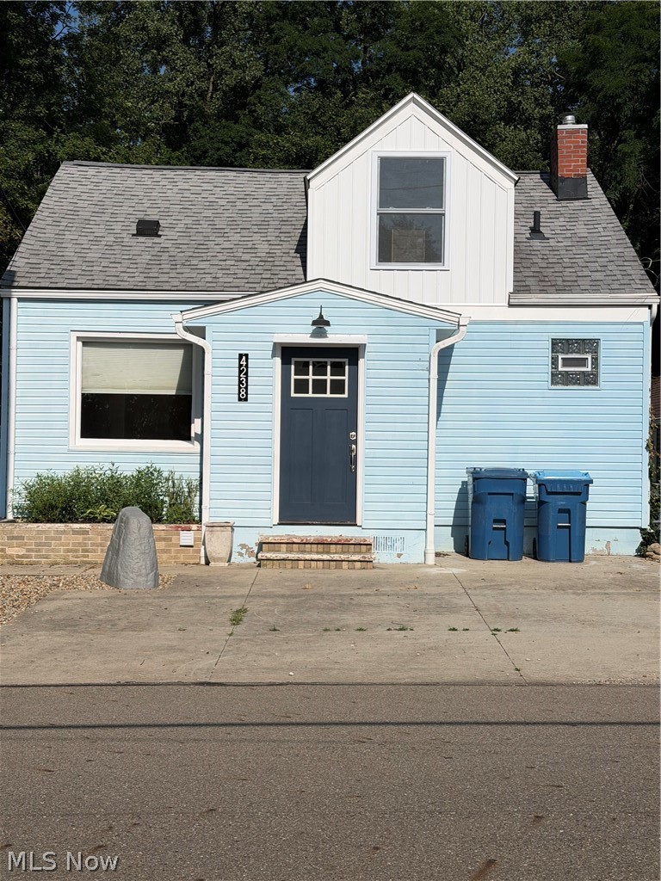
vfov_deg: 39.7
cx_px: 330
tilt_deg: +0.6
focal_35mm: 48
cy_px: 440
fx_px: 1222
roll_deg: -1.2
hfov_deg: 30.3
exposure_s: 1/16129
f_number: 1.78
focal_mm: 6.76
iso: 64
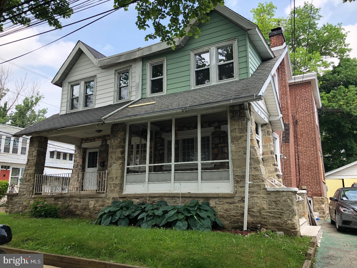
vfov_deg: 49.7
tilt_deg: +12.3
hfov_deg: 63.4
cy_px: 134
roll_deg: -0.1
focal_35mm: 28
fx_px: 289
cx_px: 178
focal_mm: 4
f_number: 1.8
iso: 20
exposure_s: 1/558
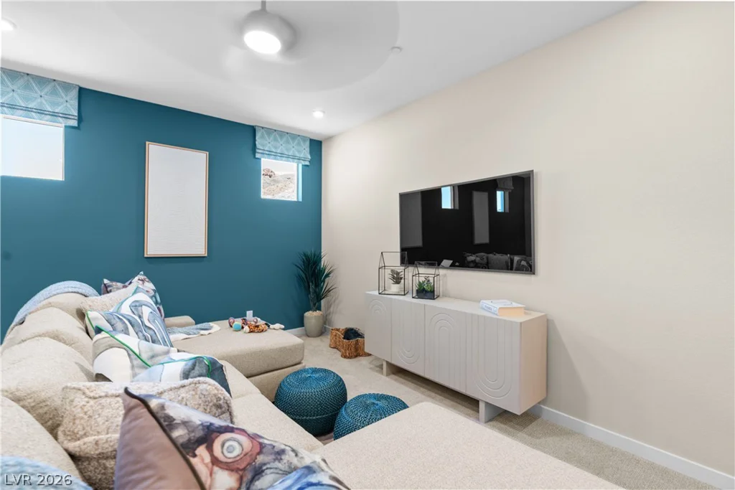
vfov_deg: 73.8
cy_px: 245
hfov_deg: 96.7
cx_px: 368
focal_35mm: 16
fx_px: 327
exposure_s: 1/1.25
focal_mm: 16
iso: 200
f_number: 8
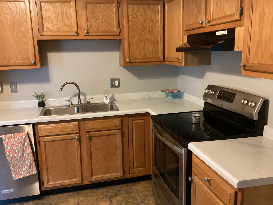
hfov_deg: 58.4
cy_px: 102
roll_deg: -0.5
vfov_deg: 45.4
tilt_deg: -13.4
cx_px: 136
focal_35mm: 31
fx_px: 244
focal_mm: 3.3
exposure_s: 1/30
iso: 800
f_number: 2.4
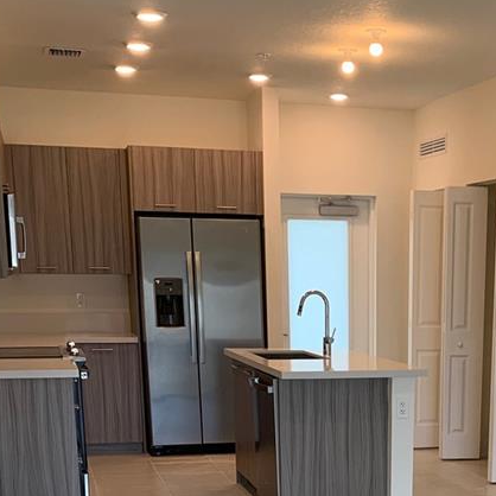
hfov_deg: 25.7
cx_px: 390
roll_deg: +0.3
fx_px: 1070
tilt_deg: -11.0
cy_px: 546
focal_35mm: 66
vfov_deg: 24.4
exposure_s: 1/120
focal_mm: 4.25
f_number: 1.8
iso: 64
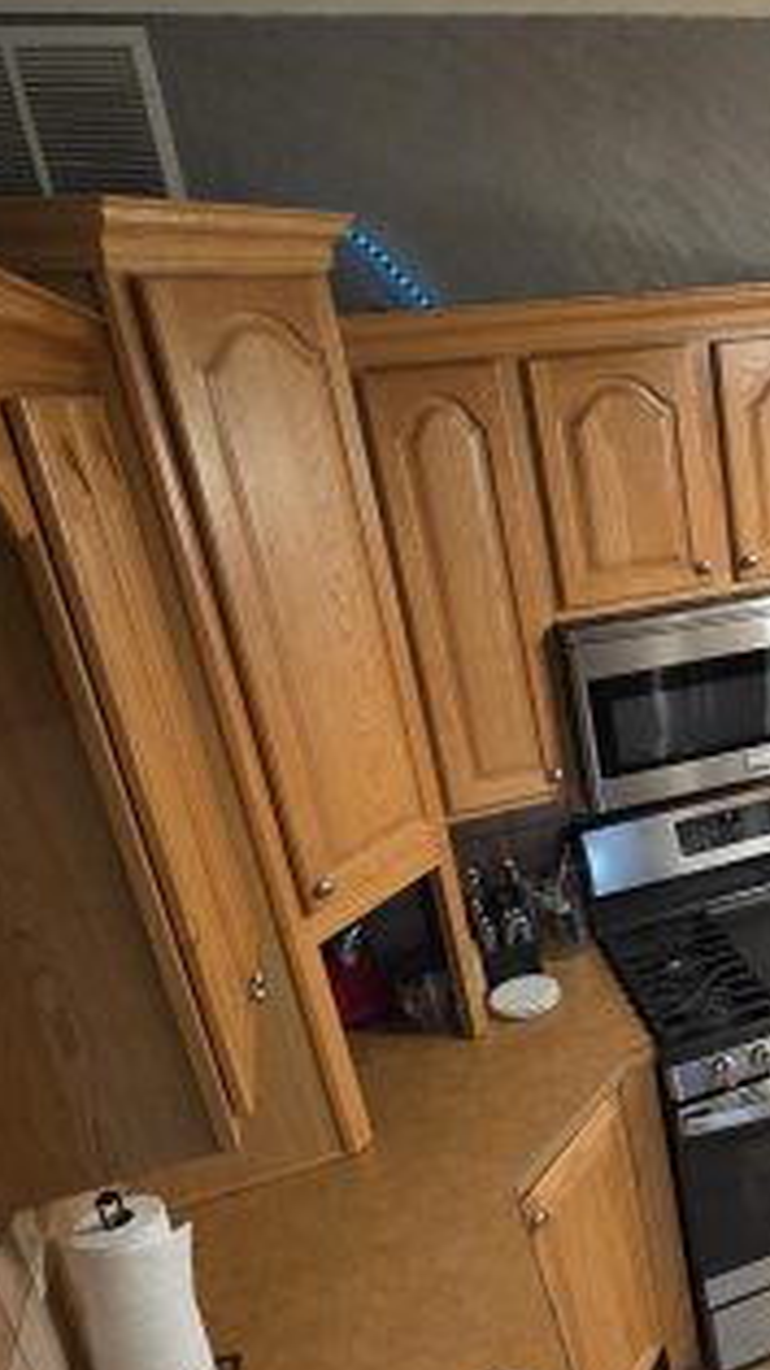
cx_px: 794
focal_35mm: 30
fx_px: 1090
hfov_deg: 34.8
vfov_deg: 63.8
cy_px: 813
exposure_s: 1/60
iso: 640
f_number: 1.9
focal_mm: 2.2
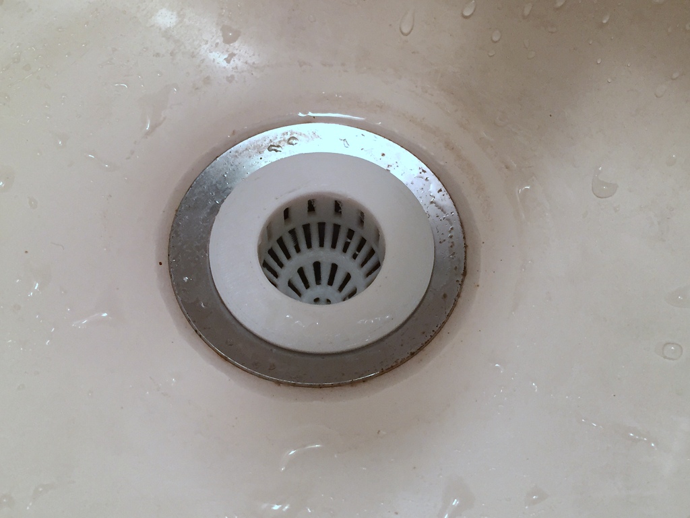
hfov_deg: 61.6
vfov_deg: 48.3
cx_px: 345
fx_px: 578
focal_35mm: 29
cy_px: 259
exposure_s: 1/30
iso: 100
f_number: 2.2
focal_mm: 4.15
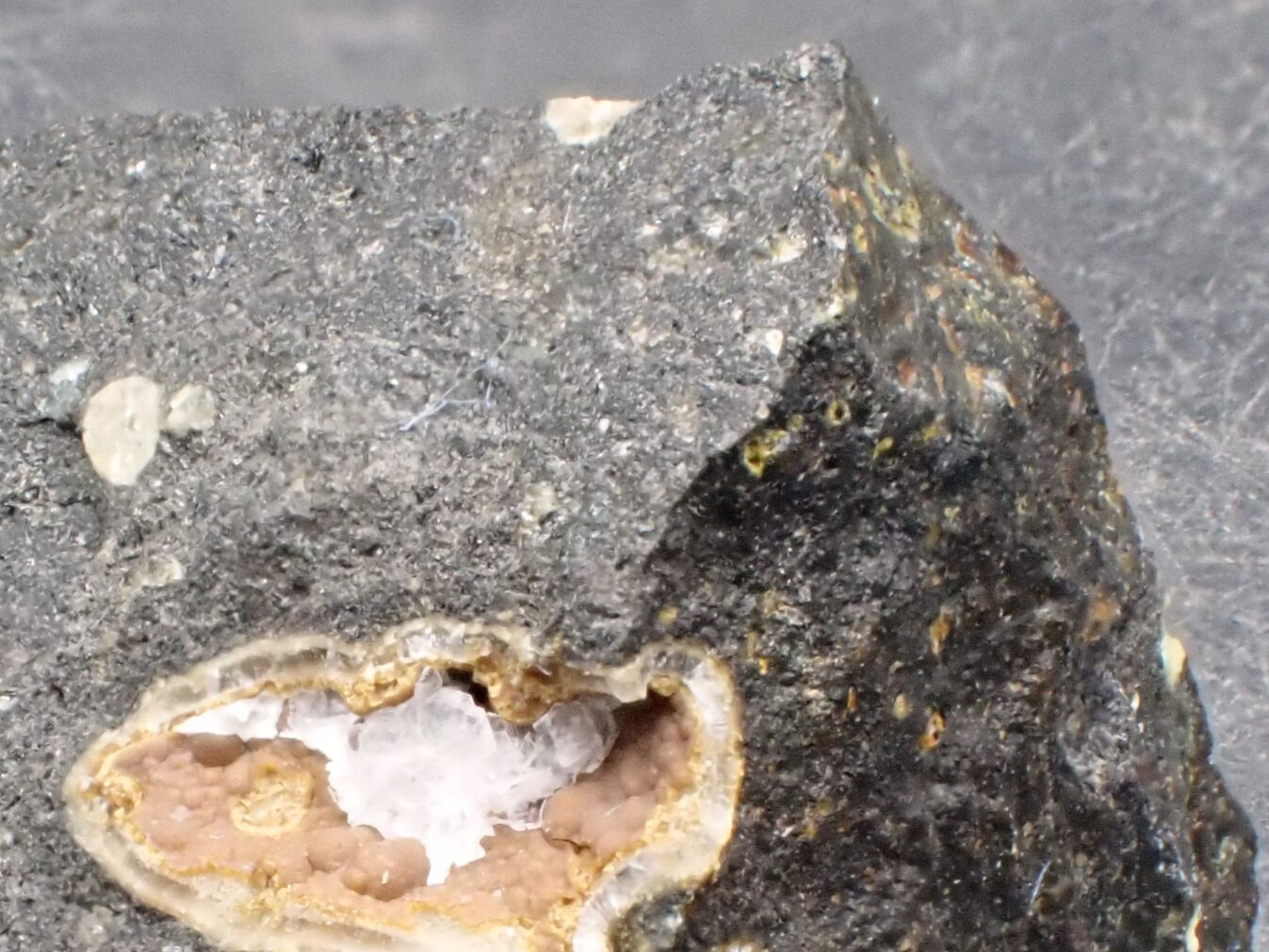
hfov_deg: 10.4
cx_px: 362
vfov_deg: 7.8
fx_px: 6967
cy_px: 894
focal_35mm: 190
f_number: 6.3
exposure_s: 1/200
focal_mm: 18
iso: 800
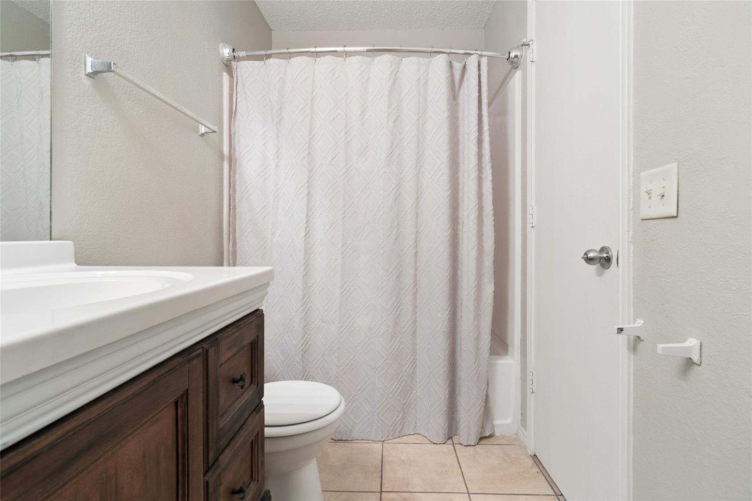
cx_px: 376
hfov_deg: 95.0
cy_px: 250
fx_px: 345
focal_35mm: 16
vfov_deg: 72.0
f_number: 9
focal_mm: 11
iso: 250
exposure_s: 1/2
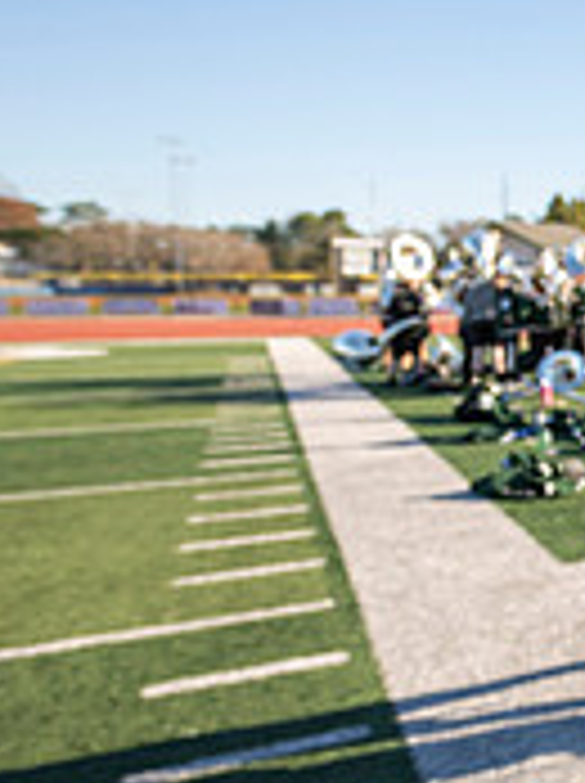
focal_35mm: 45
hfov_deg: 20.6
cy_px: 358
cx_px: 1089
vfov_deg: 42.1
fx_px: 1016
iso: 250
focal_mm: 14
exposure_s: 1/800
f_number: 4
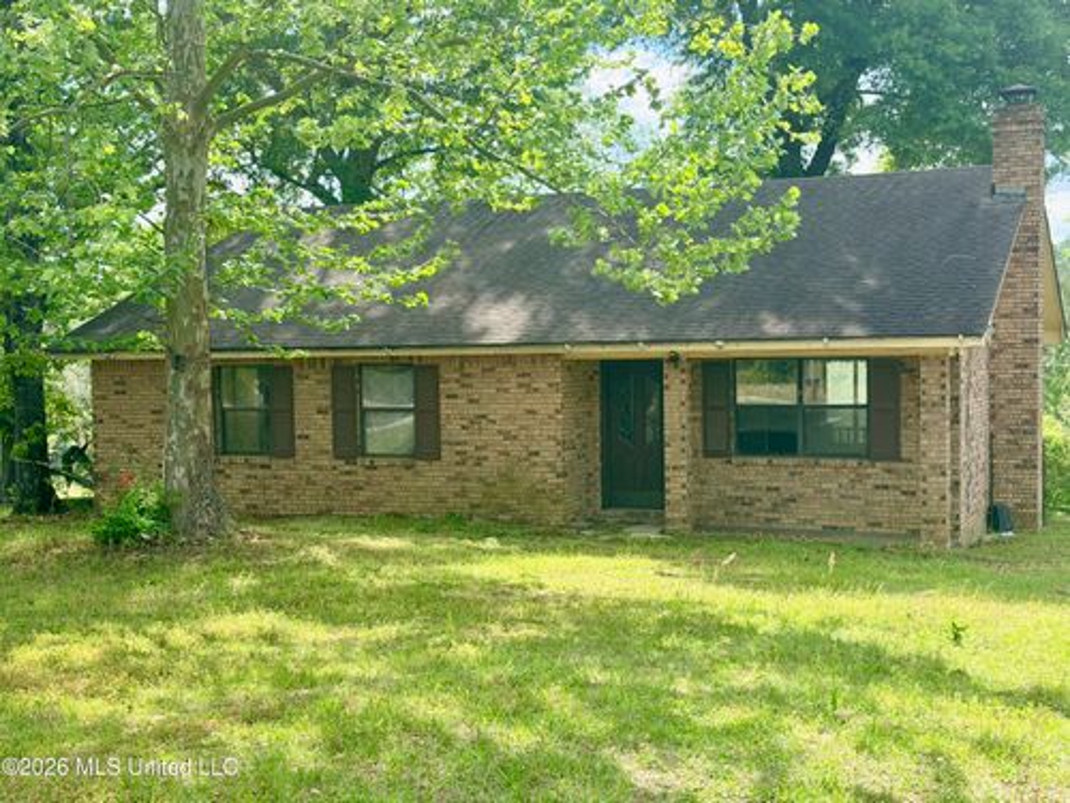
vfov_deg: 30.3
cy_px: 402
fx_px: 1484
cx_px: 535
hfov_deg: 39.7
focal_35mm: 48
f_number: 1.78
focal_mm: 6.76
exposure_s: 1/1980
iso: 100
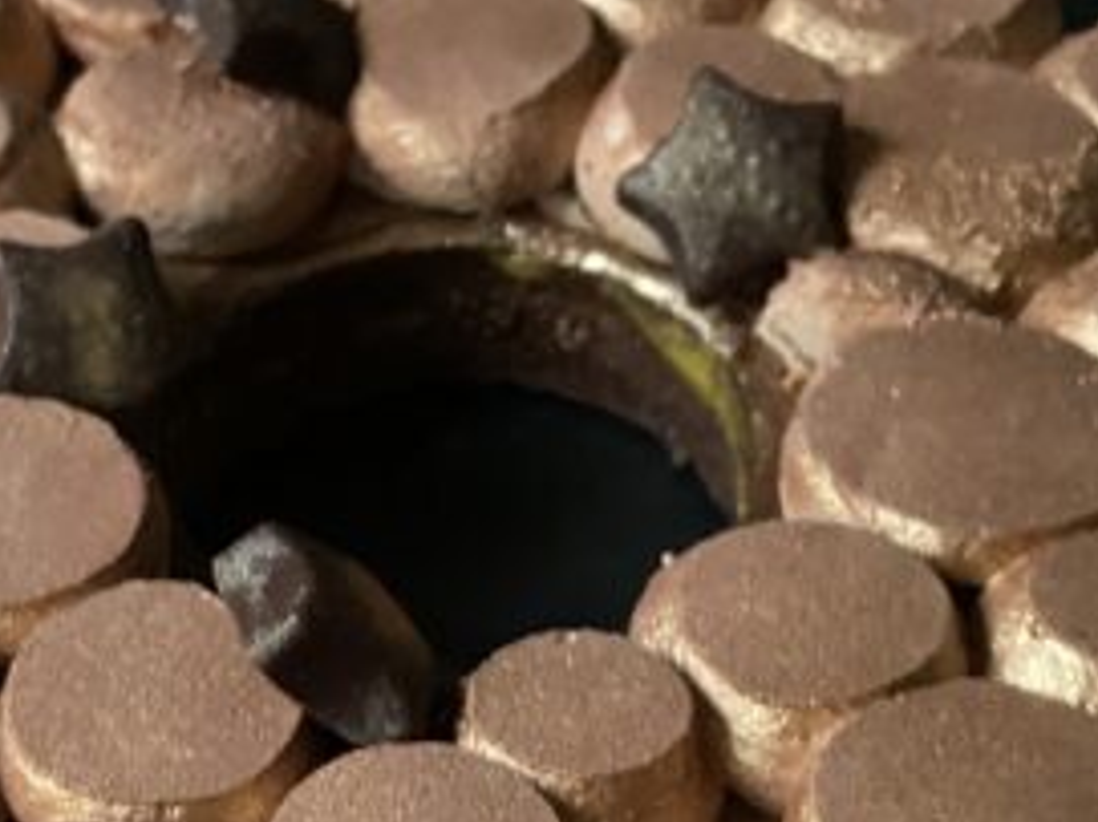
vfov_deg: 22.1
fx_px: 2029
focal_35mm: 64
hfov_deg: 30.1
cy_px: 814
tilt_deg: -53.3
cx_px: 403
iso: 800
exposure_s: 1/25
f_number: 1.8
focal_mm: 4.25
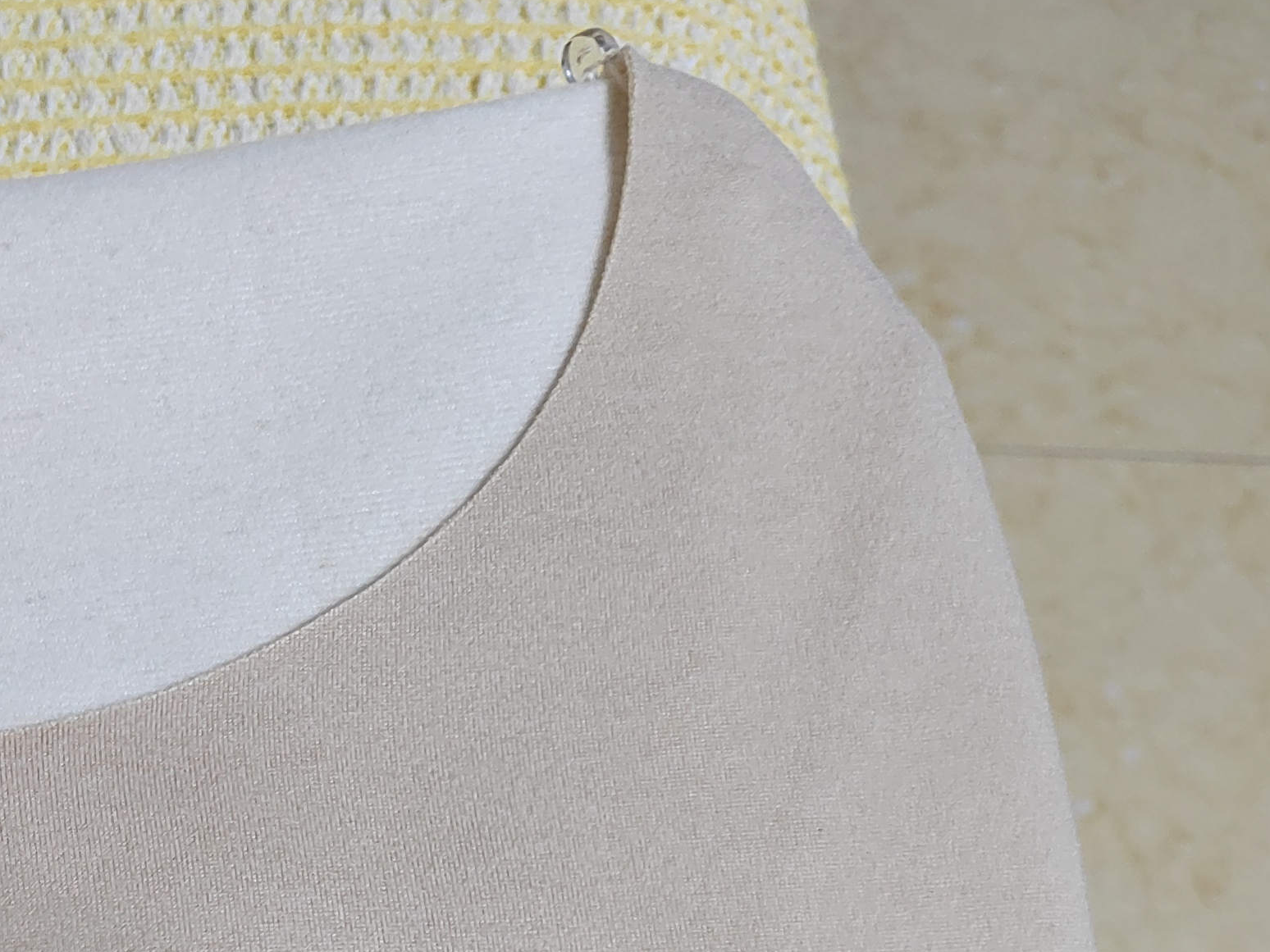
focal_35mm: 58
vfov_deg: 23.7
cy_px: 1046
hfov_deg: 28.4
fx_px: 2128
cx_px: -303
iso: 2275
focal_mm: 5.52
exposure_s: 1/100
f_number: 1.9
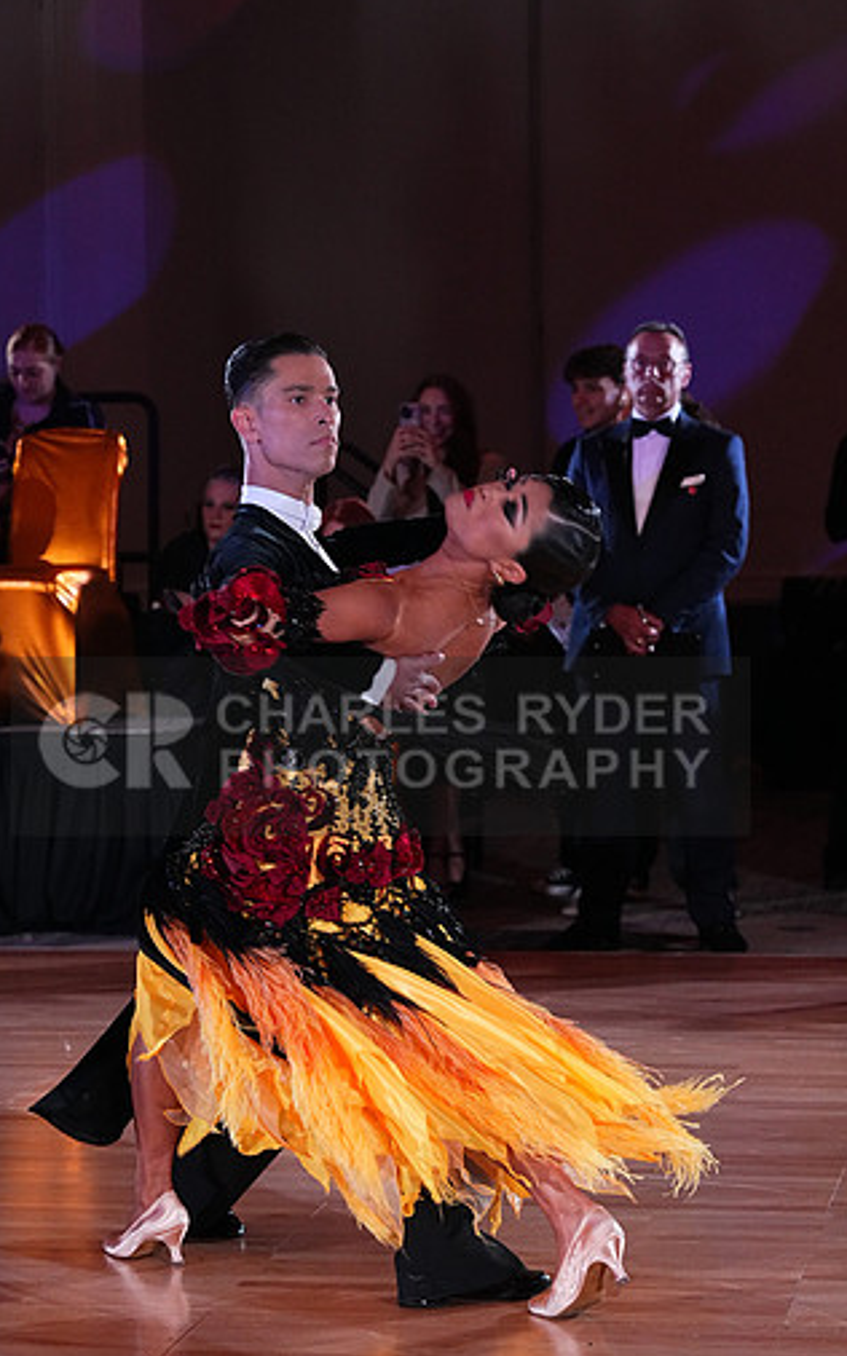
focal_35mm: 118
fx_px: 4361
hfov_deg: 11.1
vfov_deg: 17.7
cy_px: 748
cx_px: 382
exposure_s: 1/400
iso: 5000
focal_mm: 101
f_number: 5.6
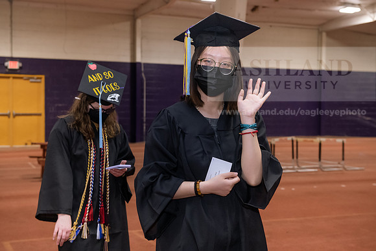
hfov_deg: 34.5
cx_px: 188
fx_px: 606
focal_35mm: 58
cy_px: 126
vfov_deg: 23.4
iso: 2500
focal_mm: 58
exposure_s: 1/160
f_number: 5.6
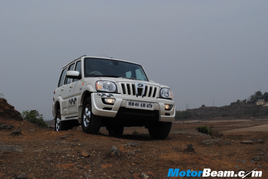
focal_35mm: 54
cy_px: 90
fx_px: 398
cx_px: 134
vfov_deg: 25.3
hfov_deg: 37.2
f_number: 10
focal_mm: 35
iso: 100
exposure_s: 1/400
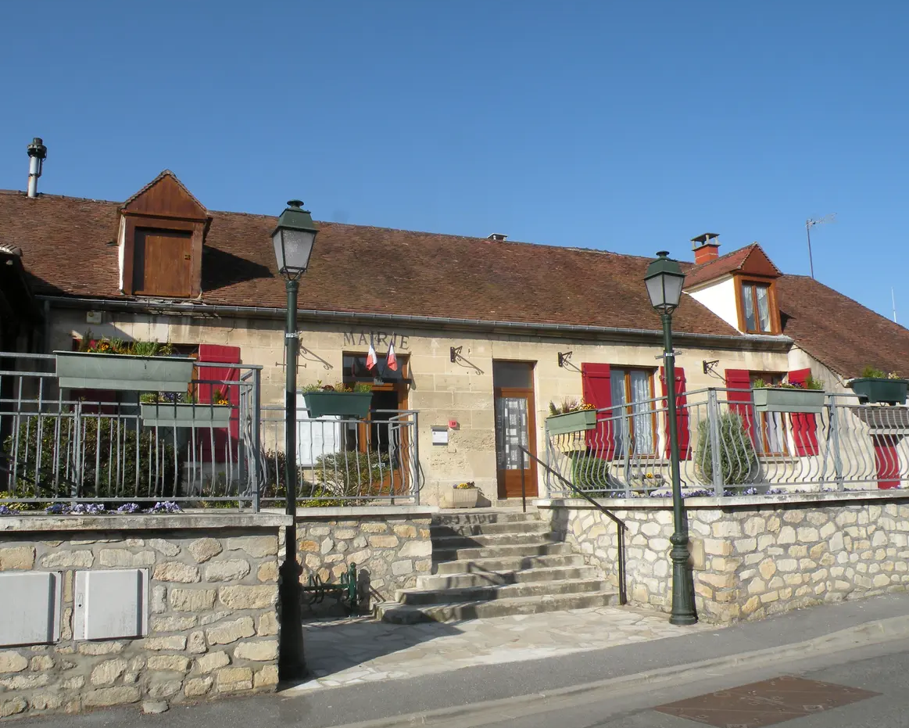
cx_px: 425
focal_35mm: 29
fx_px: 780
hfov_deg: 60.4
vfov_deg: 50.0
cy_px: 364
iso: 64
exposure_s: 1/300
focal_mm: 4.7
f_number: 6.3
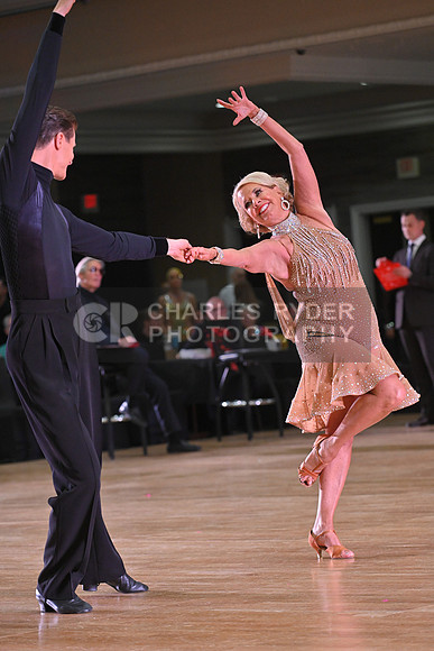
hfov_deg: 10.2
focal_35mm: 135
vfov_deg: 15.2
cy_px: 326
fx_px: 2440
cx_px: 217
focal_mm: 135
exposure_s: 1/320
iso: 3200
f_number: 5
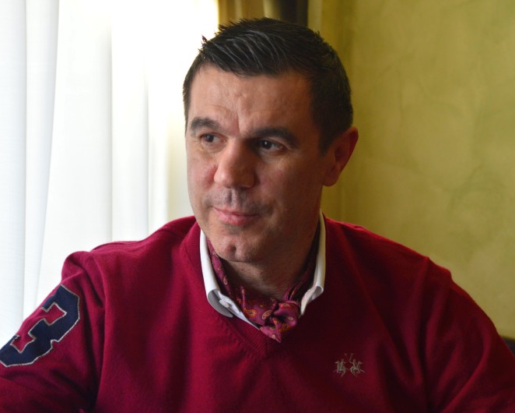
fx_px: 1296
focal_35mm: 85
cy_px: 206
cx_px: 250
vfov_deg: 18.1
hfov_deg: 22.5
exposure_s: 1/60
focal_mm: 50
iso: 800
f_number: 5
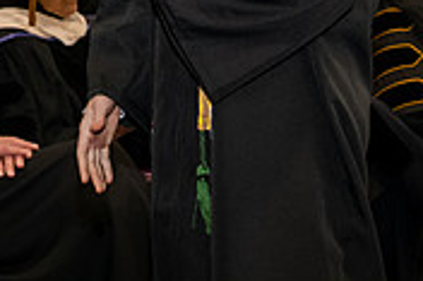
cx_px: 48
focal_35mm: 231
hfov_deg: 8.9
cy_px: -181
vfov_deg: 5.9
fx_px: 2712
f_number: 5.6
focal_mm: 70
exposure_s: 1/200
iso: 2500
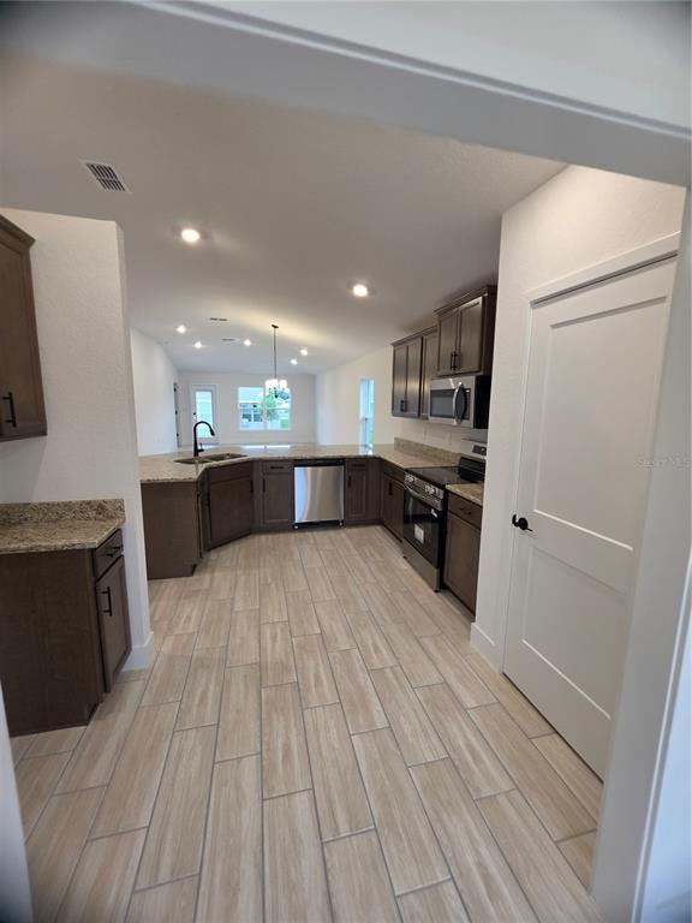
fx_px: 347
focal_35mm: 13
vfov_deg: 106.2
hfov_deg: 89.9
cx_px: 346
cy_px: 462
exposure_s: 1/120
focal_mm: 2.2
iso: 160
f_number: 1.9
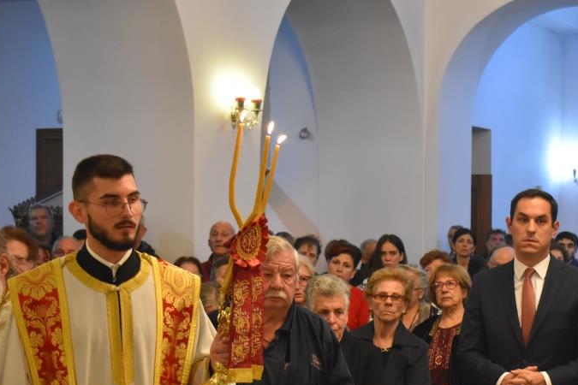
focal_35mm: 91
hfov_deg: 22.2
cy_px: 278
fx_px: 1461
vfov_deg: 15.0
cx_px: 415
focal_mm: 40
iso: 3200
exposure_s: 1/100
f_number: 5
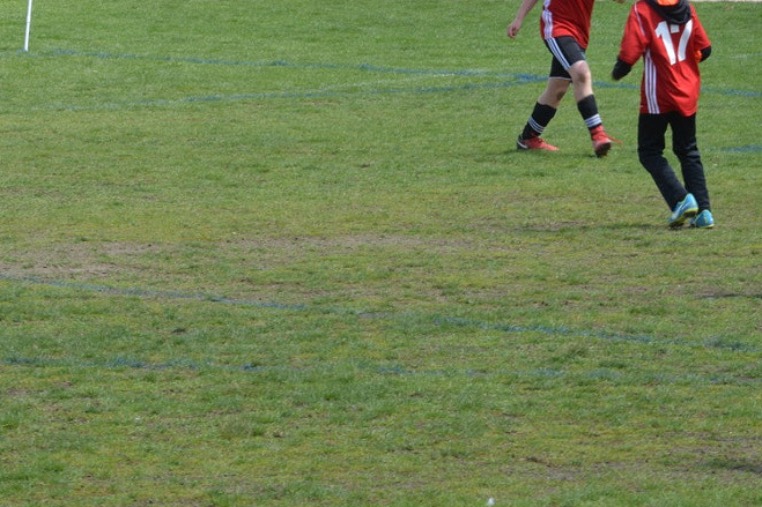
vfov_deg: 4.2
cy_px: 79
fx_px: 6941
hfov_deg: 6.3
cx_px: 257
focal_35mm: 328
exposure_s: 1/80
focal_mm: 135
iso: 560
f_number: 22
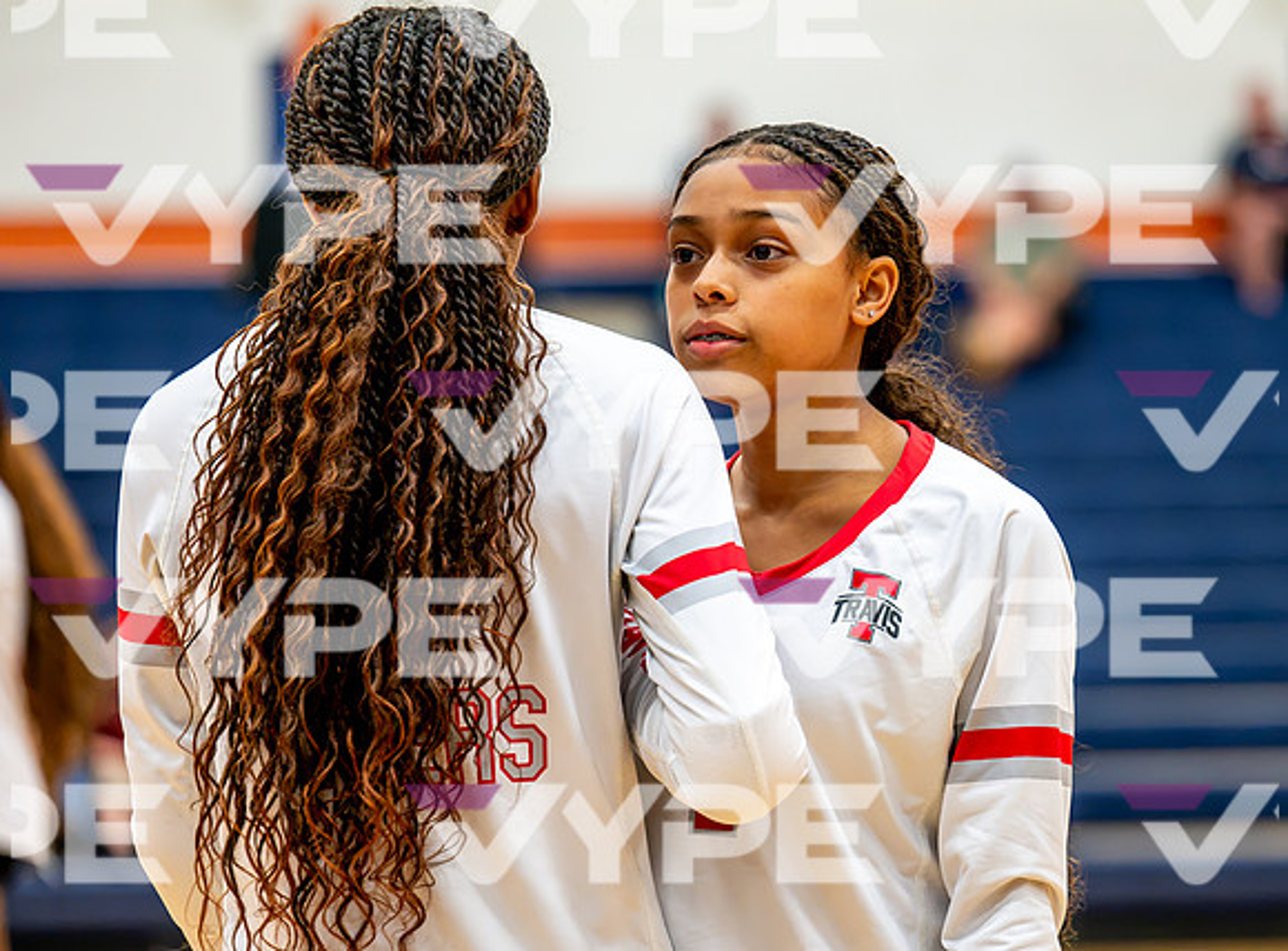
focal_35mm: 134
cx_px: 773
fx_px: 4972
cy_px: 475
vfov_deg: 10.9
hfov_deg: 14.8
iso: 3200
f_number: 2.8
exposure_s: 1/800
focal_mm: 115
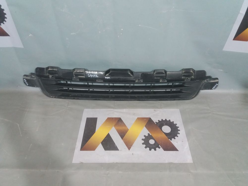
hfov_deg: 63.4
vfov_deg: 49.7
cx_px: 124
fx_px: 201
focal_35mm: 28
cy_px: 93
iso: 160
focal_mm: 3.7
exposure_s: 1/17
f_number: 1.9
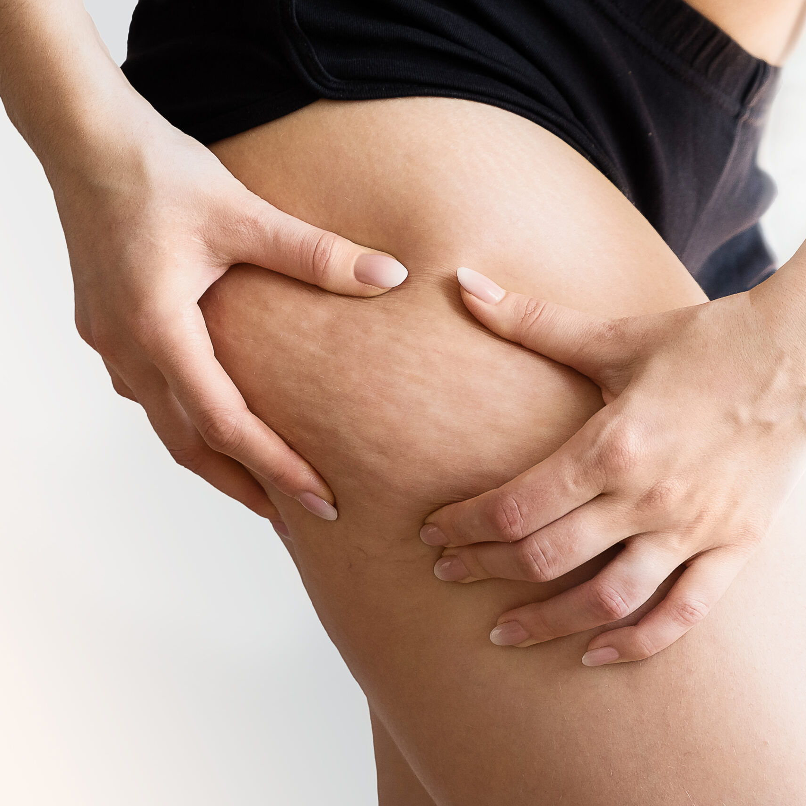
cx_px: 514
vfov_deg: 16.4
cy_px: 403
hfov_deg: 16.4
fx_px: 2792
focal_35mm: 106
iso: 500
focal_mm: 55
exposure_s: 1/125
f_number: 5
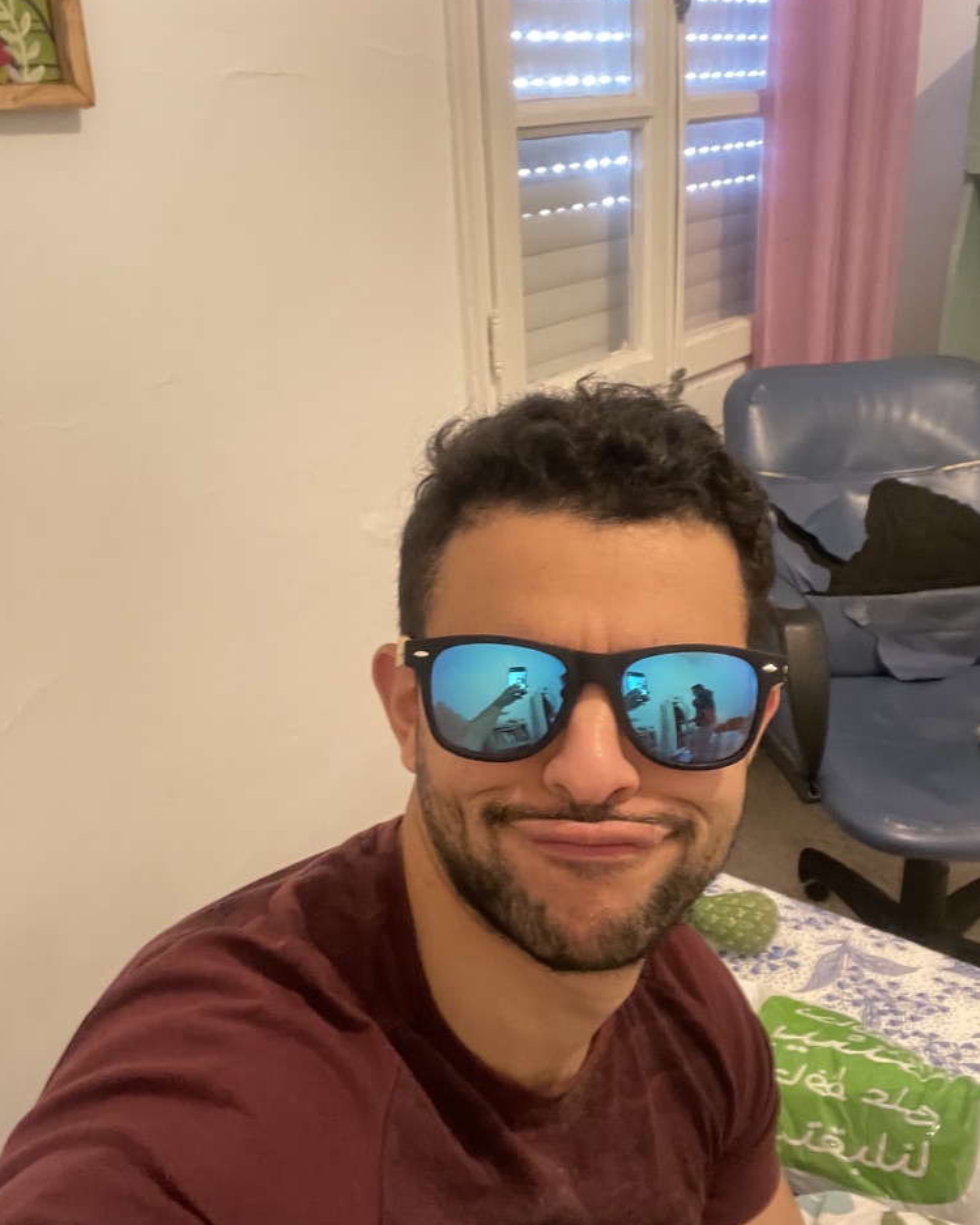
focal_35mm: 32
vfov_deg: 55.7
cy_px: 621
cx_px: 497
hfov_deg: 45.8
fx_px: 1160
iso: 800
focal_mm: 2.71
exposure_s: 1/17
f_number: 2.2
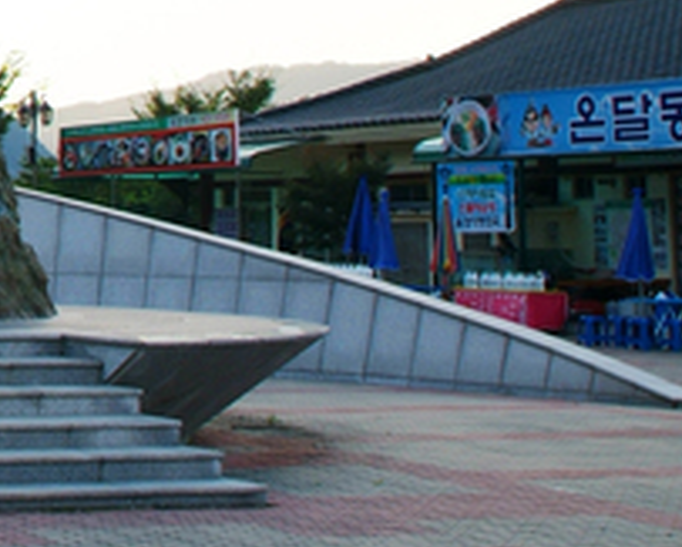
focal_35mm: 97
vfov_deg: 15.6
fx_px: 1961
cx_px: -401
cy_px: -10
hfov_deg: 17.4
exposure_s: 1/180
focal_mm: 20
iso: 400
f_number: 6.7
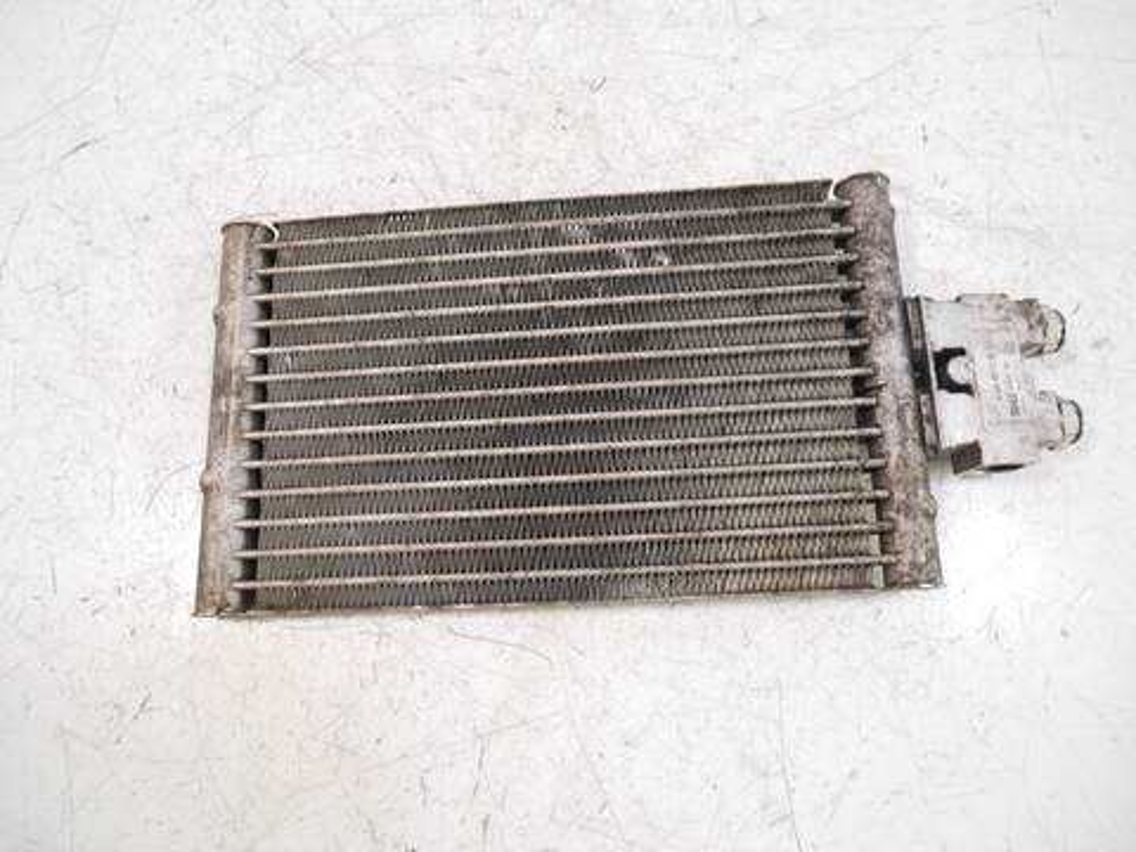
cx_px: 568
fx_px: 788
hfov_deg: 71.6
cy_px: 426
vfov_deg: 56.8
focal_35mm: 24
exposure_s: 1/60
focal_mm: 12
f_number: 3.5
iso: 800
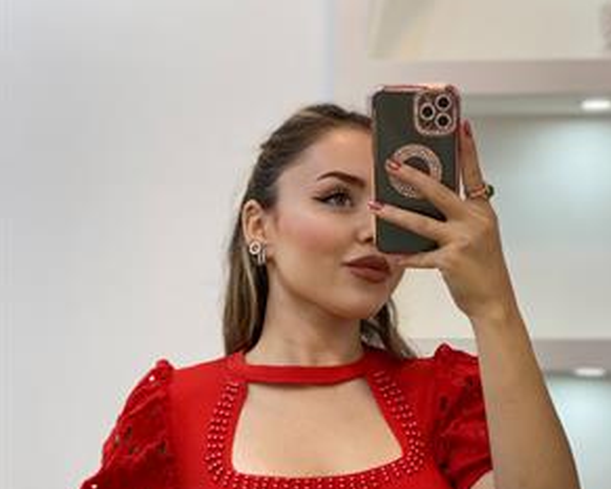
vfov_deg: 20.9
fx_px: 1302
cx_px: 323
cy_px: 417
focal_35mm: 72
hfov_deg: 26.4
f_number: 2
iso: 100
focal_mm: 6
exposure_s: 1/100
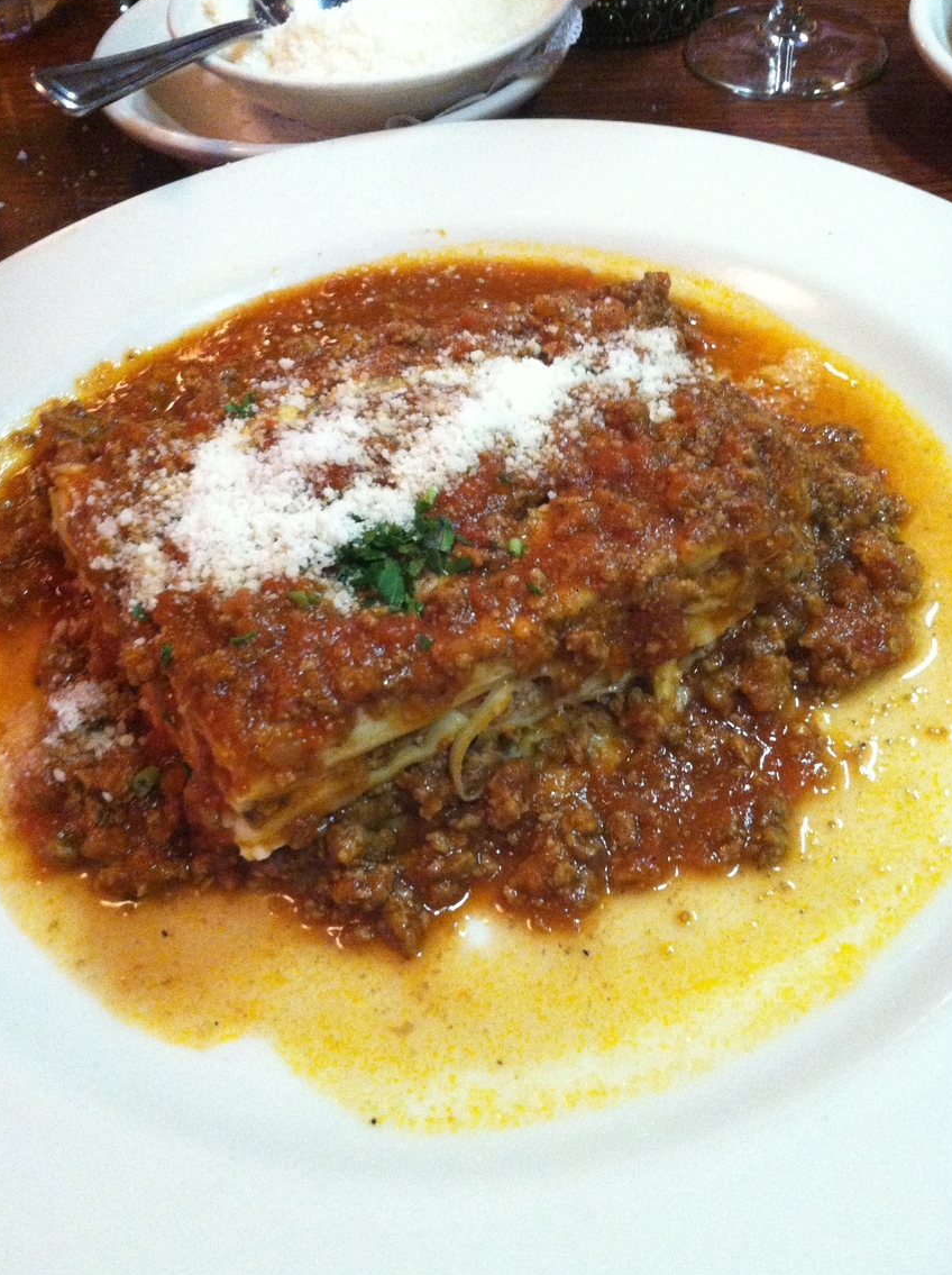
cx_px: 497
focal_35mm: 37
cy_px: 612
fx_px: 1360
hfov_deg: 38.6
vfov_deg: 50.2
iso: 500
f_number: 2.8
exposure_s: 1/15
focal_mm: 3.85
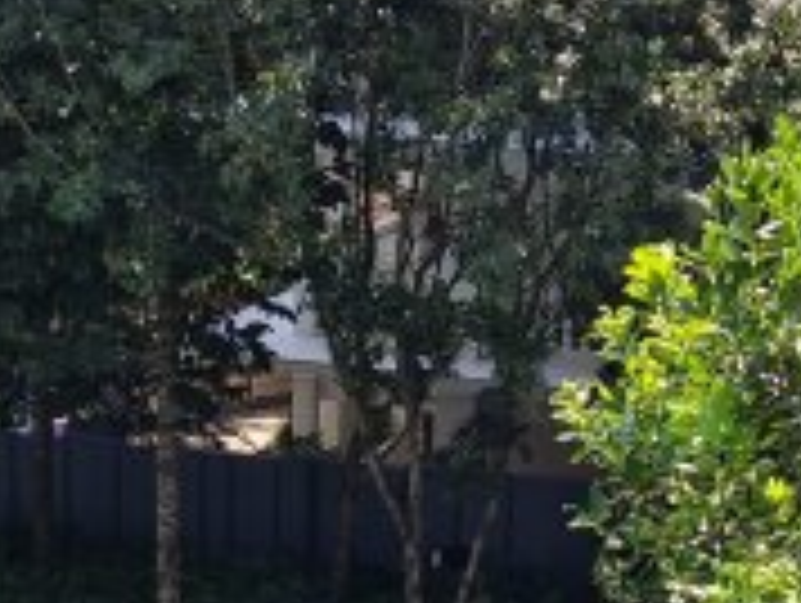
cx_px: 626
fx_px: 3059
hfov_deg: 14.8
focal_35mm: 132
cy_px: 968
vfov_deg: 10.8
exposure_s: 1/930
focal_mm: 5.4
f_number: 1.8
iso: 50
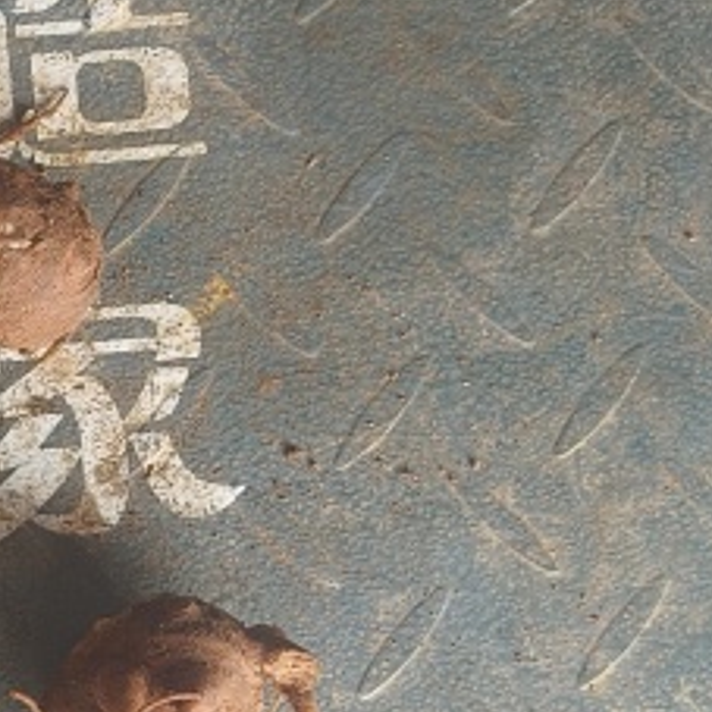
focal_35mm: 108
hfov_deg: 14.5
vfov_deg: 16.0
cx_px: -505
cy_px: 532
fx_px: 2513
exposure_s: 1/120
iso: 100
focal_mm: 4.84
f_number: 1.8
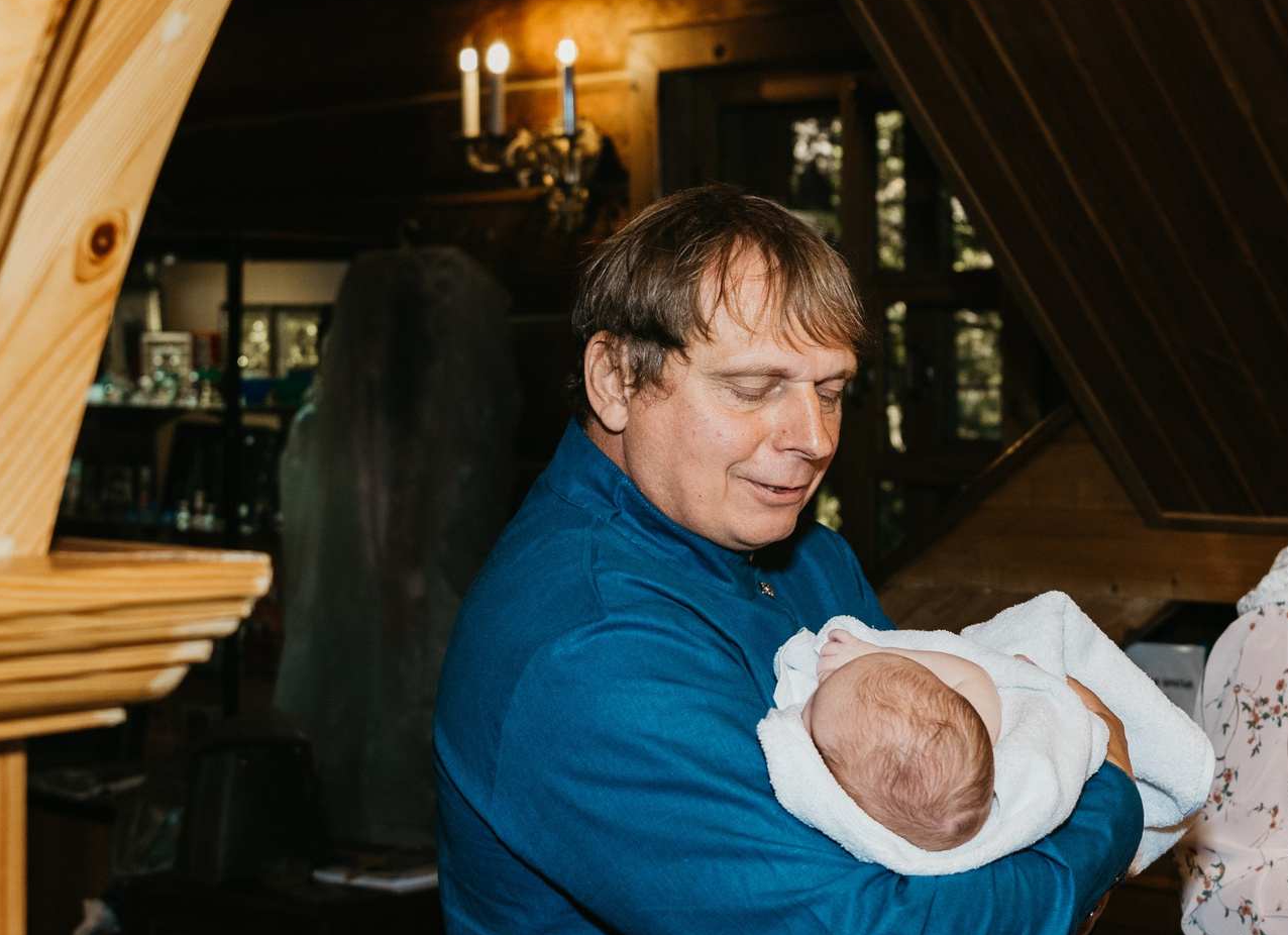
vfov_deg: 18.7
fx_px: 2832
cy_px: 500
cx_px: 829
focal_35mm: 77
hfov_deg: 25.5
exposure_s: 1/160
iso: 320
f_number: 3.5
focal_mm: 34
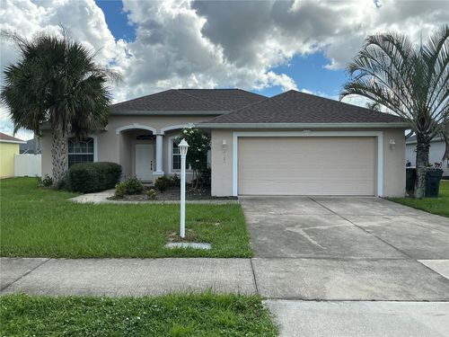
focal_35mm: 29
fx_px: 376
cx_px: 224
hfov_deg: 61.7
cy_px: 168
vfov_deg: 48.2
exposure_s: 1/1490
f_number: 1.8
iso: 25
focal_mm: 3
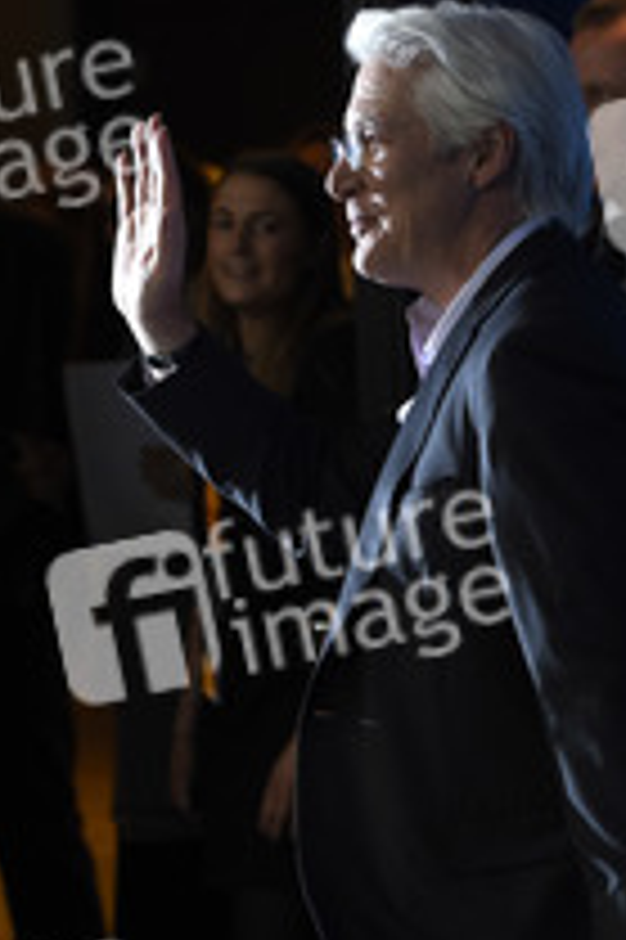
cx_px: 410
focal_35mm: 201
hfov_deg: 6.8
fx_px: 5251
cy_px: 823
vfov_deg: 10.2
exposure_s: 1/320
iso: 640
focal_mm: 70
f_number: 3.5
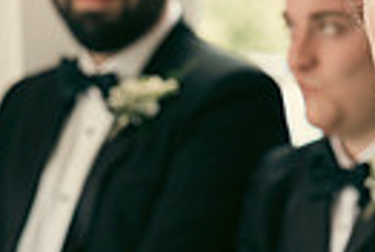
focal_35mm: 309
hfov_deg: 6.5
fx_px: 3226
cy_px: 311
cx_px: 604
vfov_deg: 4.5
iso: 320
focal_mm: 70
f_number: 3.5
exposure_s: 1/160
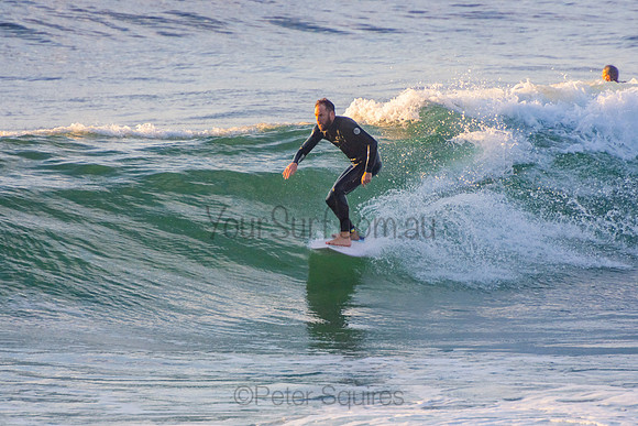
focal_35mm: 621
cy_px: 213
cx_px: 319
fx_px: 11014
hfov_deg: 3.3
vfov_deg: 2.2
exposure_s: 1/1000
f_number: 5.6
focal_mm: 400
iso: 640
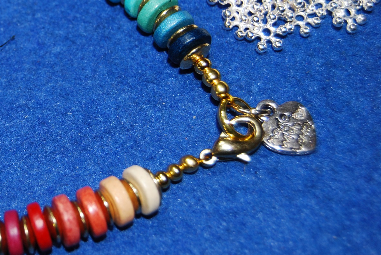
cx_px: -3
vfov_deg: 11.8
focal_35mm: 116
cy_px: 43
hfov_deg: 17.2
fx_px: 1229
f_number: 4.8
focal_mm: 38
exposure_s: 1/60
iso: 200
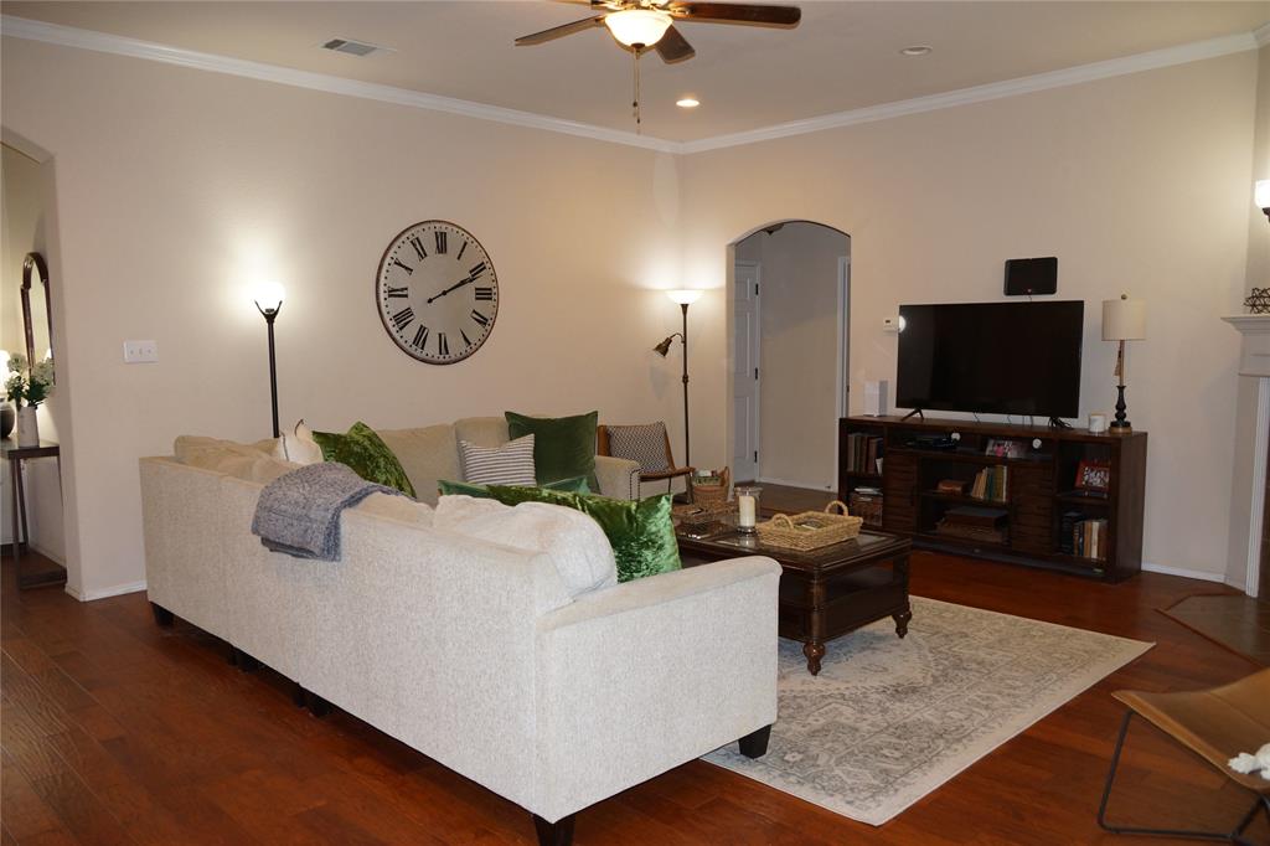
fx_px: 952
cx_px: 635
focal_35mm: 27
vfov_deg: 47.9
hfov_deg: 67.4
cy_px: 423
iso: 400
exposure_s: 1/60
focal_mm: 18
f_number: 4
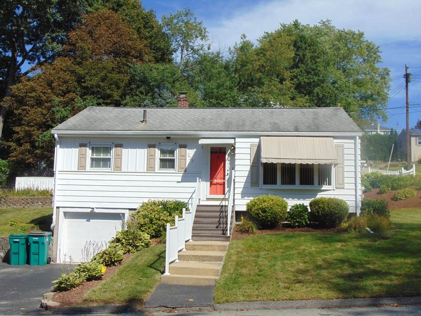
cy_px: 158
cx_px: 210
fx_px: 511
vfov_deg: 34.3
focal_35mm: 42
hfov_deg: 44.8
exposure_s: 1/250
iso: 80
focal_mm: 7.6
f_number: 8.7
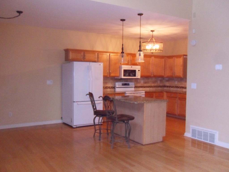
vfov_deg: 40.7
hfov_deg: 52.6
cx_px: 114
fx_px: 232
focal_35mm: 35
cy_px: 86
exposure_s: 1/45
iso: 640
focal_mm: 6.3
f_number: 3.5
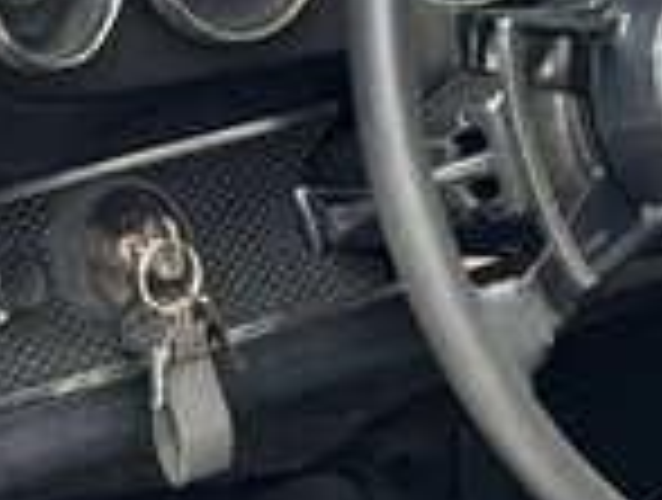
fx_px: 4793
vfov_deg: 6.0
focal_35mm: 250
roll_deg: -1.4
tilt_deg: -14.3
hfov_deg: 7.8
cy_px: 158
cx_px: 986
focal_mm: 6.76
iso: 80
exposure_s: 1/140
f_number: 1.78
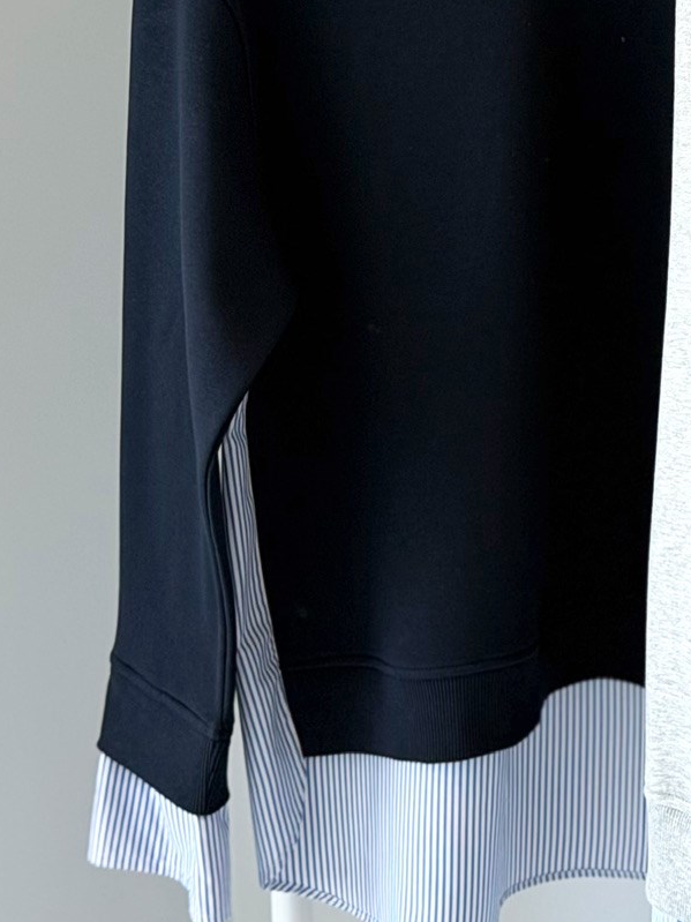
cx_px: 834
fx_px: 3275
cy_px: 138
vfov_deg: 15.9
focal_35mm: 123
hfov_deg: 11.8
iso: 64
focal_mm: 6.76
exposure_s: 1/121
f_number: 1.78
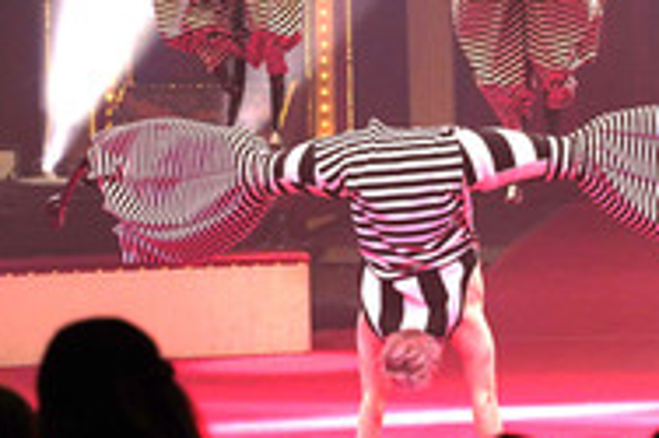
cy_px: 7
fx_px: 3292
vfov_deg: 7.6
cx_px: 373
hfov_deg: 11.4
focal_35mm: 180
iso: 1000
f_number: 3.5
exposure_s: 1/500
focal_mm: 75
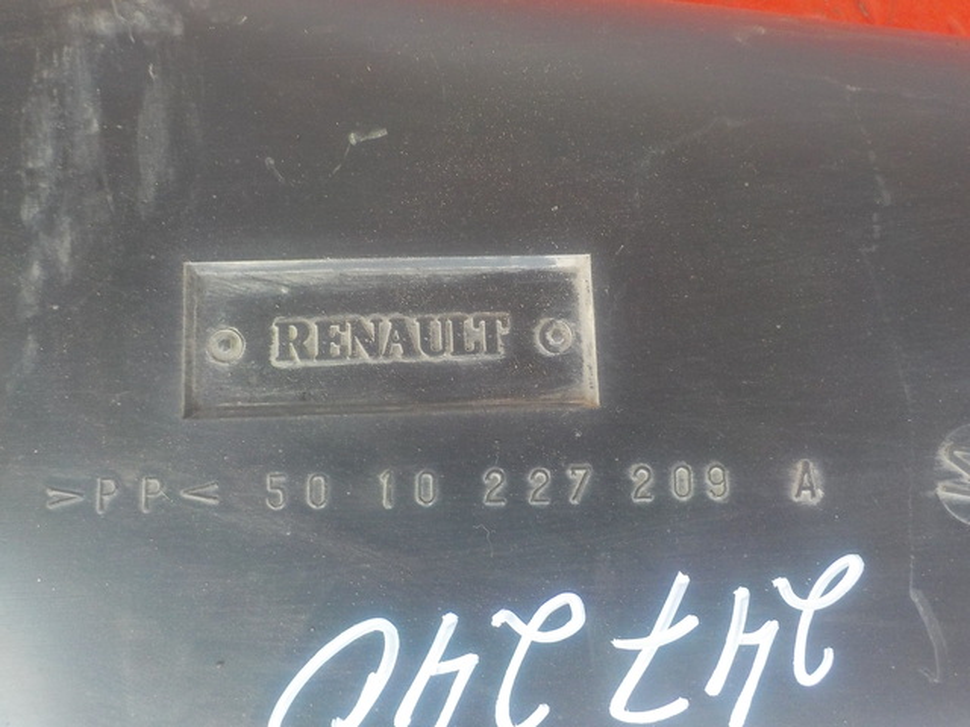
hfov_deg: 60.0
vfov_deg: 46.8
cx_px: 485
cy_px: 364
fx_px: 841
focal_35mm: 30
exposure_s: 1/30
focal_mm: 4.1
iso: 320
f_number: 3.3
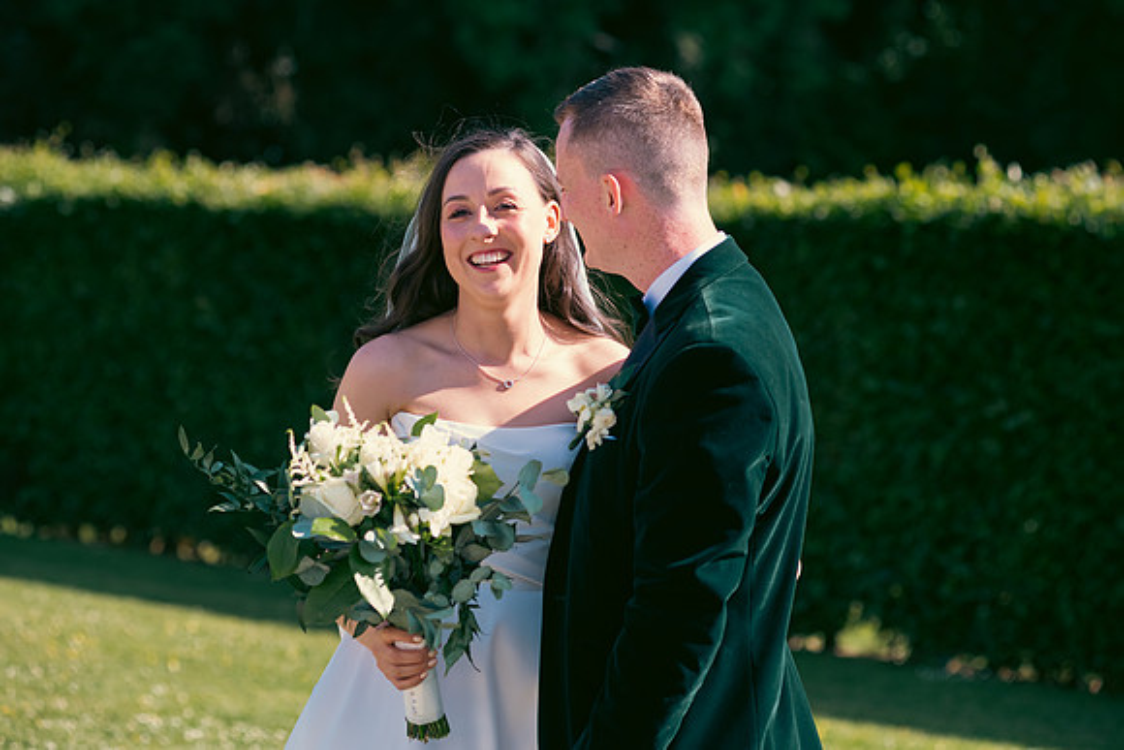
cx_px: 562
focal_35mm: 105
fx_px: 3279
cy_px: 375
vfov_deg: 13.0
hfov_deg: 19.5
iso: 200
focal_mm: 105
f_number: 3.5
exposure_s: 1/640
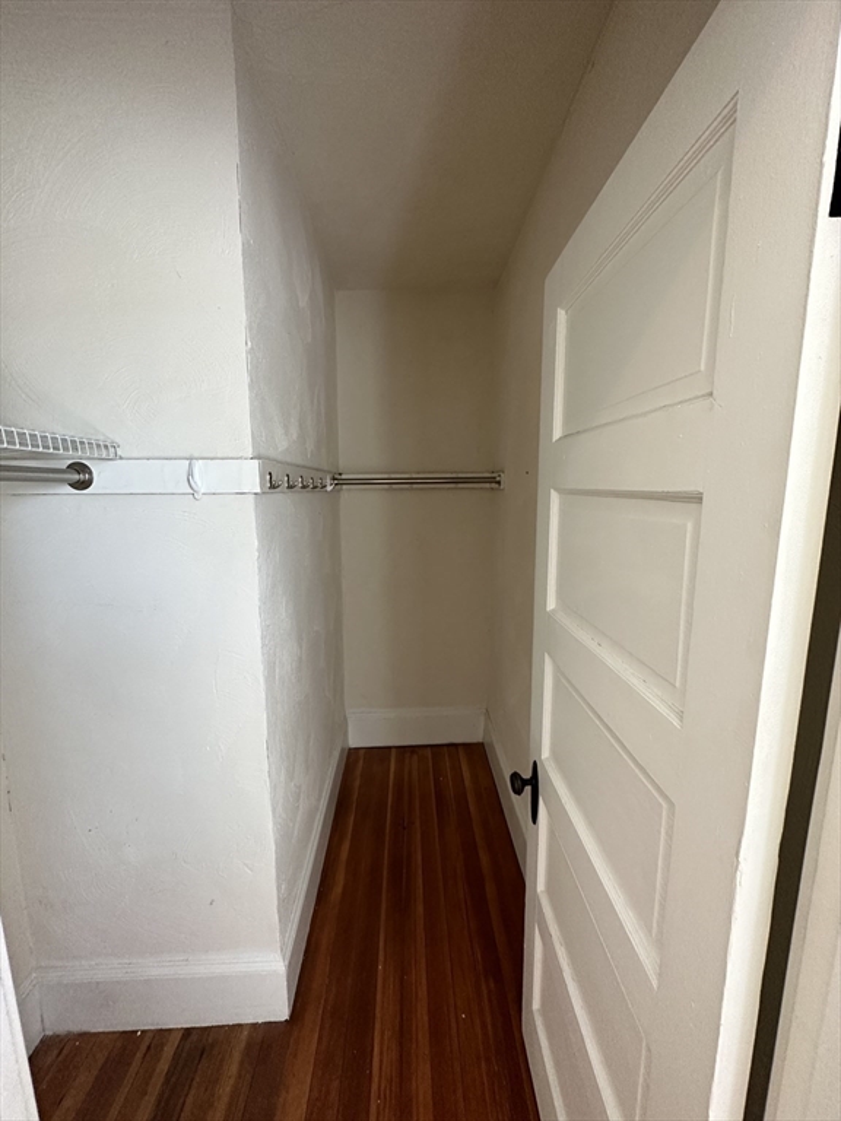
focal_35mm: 14
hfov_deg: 85.7
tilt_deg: -6.7
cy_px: 560
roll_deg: -0.9
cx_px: 420
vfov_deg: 102.1
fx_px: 454
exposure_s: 1/120
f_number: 2.2
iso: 250
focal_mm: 2.22
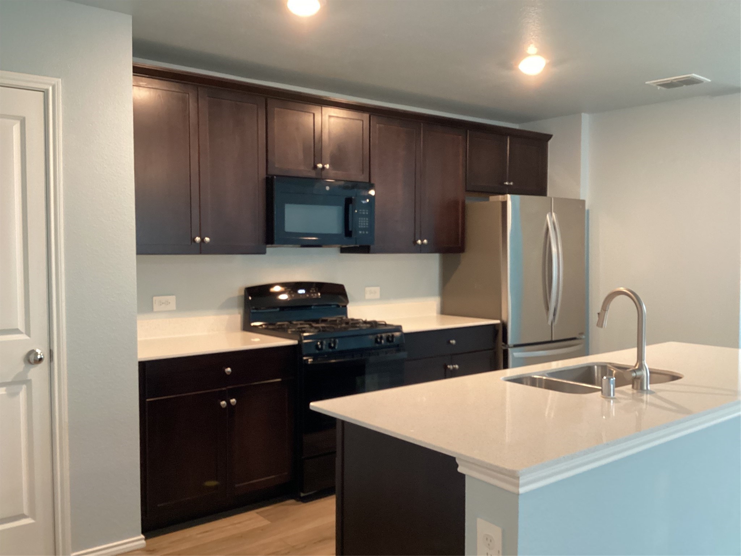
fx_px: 664
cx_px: 370
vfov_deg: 45.4
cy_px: 278
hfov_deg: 58.4
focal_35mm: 31
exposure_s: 1/40
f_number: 2.4
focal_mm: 3.3
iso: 250
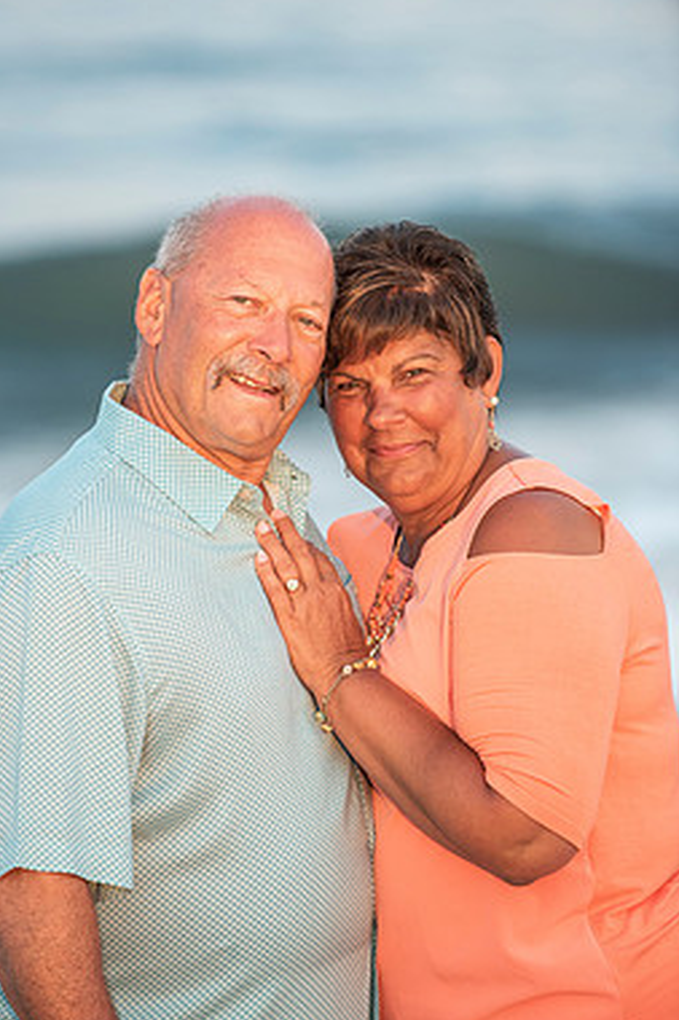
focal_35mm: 237
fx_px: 6711
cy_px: 499
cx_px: 293
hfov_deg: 5.8
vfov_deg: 8.7
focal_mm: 200
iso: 800
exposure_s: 1/1600
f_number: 3.5
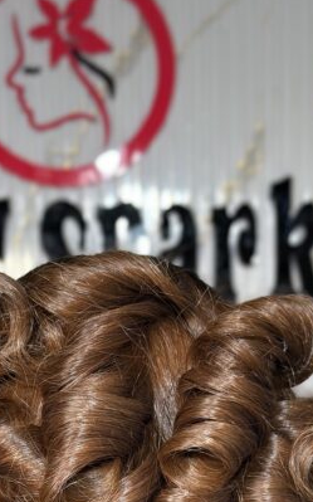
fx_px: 1394
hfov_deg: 12.8
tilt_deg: -6.1
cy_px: 477
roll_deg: +0.7
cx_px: 104
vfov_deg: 19.9
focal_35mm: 102
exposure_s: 1/172
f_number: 1.78
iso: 100
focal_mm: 6.86
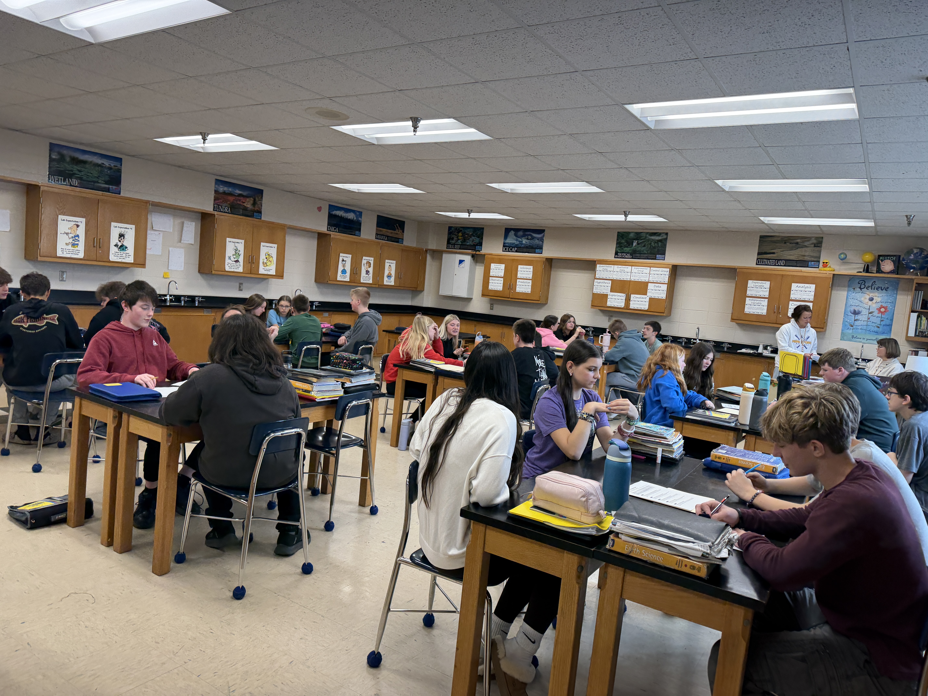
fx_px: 643
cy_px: 348
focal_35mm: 24
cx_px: 464
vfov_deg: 56.8
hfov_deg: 71.6
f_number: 1.78
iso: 200
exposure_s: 1/120
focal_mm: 6.76
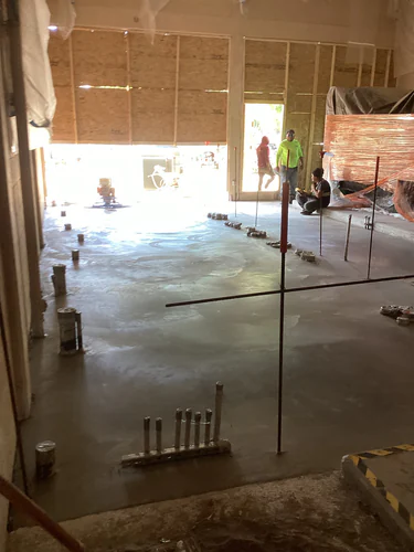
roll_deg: -1.0
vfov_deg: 58.4
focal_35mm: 31
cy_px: 276
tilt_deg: -12.3
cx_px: 207
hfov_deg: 45.4
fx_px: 494
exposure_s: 1/50
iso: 80
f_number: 2.4
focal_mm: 3.3
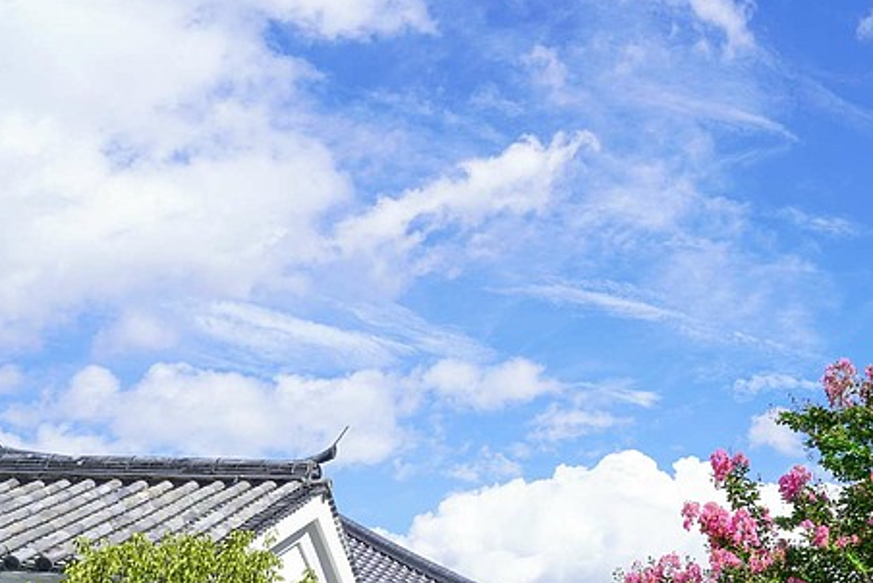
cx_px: 686
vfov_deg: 26.7
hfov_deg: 38.3
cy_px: 430
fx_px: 1213
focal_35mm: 50
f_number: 10
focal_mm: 29
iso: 100
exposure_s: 1/160
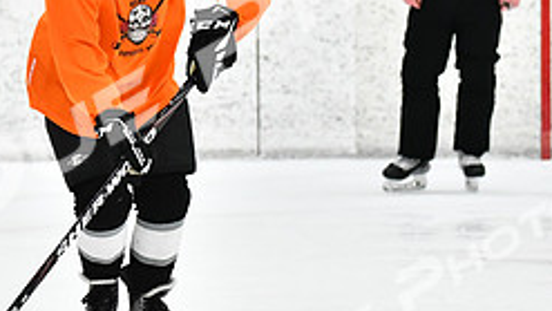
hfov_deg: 4.7
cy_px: 122
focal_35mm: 461
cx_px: 67
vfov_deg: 2.6
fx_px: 6752
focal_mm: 125
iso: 5000
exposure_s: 1/1250
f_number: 2.8
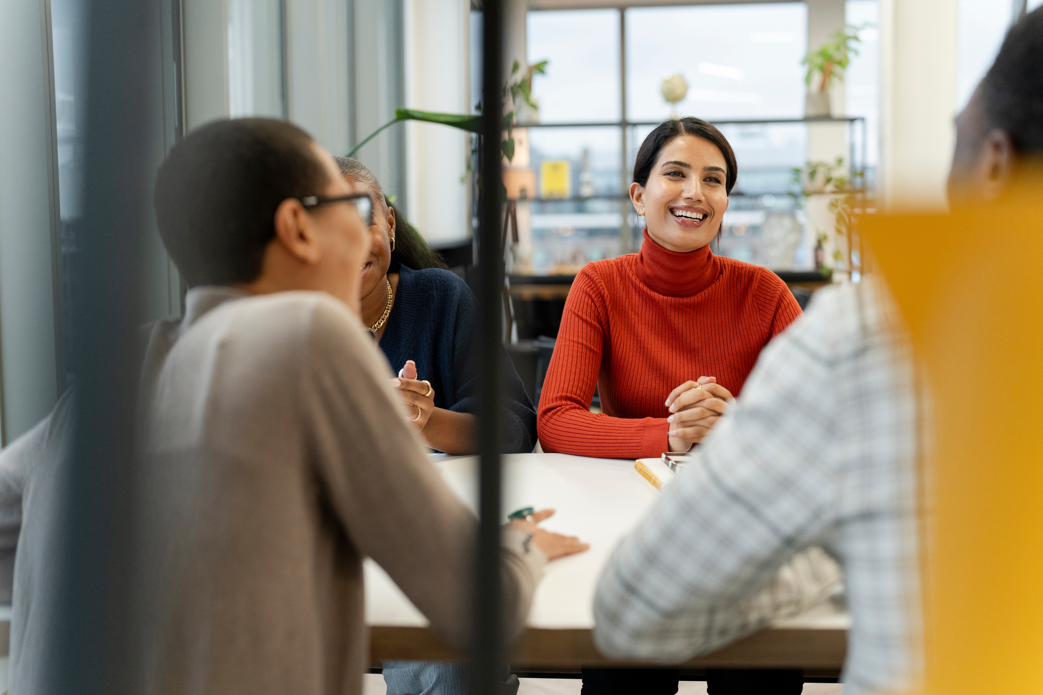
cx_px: 522
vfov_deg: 27.0
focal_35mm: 50
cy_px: 348
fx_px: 1448
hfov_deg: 39.6
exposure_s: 1/320
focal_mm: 50
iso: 1600
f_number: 2.2
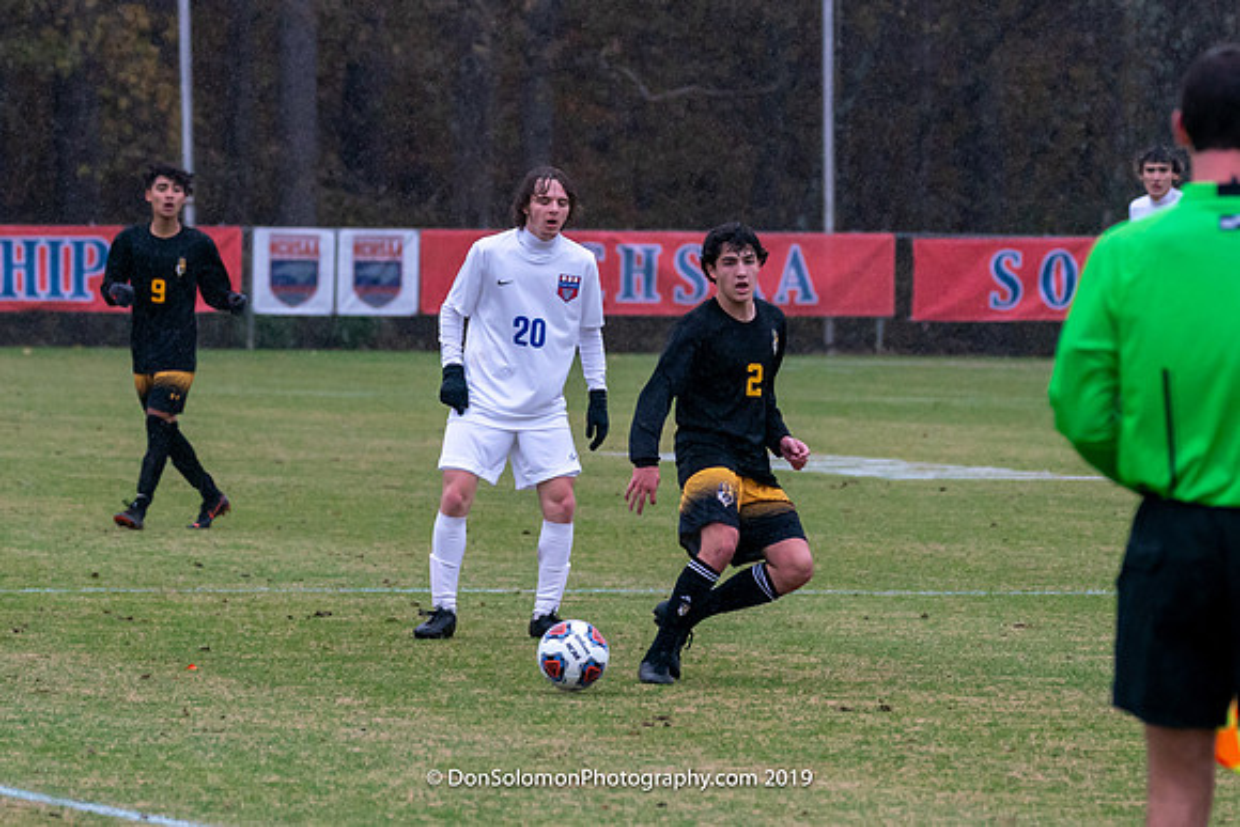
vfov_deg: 4.0
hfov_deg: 6.0
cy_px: 425
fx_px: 11844
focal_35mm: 344
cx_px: 660
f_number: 5.6
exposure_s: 1/1000
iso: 2500
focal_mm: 190
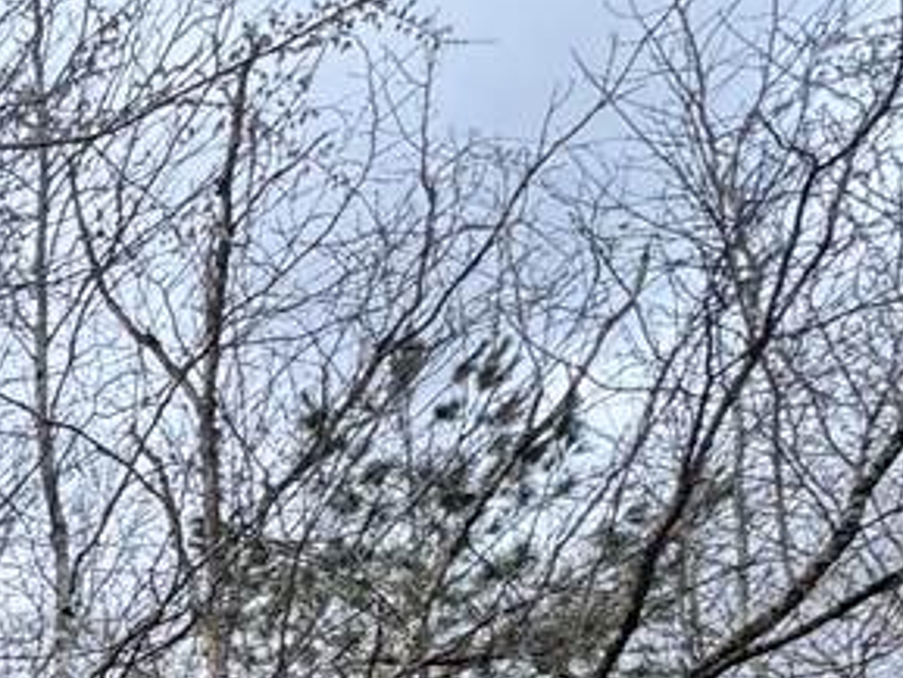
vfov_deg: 19.3
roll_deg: -1.7
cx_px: -931
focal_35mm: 62
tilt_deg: +4.7
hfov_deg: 18.7
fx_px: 1618
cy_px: 1137
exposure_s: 1/501
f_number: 2.2
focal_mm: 2.22
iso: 40
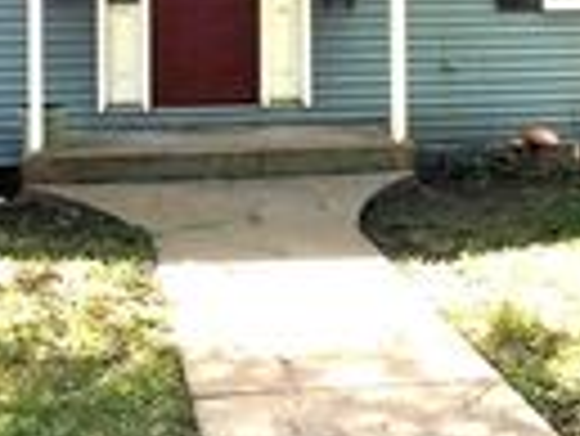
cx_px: 351
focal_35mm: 112
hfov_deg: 17.5
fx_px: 1878
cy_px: -56
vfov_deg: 13.0
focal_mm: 4.15
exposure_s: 1/651
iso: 25
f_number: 2.2
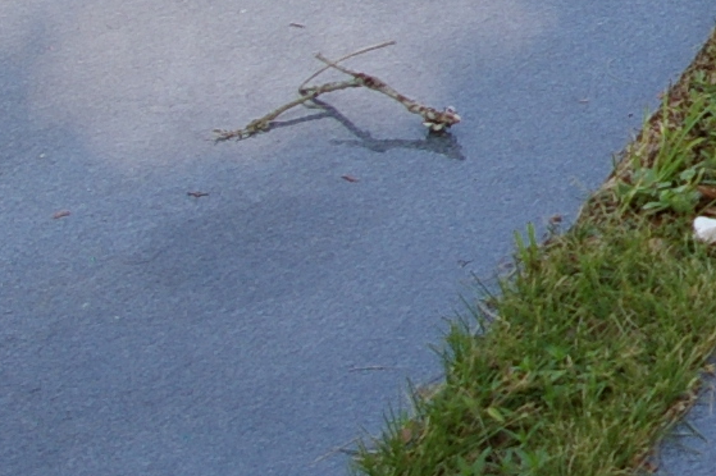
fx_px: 3691
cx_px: 1239
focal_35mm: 186
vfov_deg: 7.3
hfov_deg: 10.5
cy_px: -253
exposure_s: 1/500
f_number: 5.6
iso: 200
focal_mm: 23
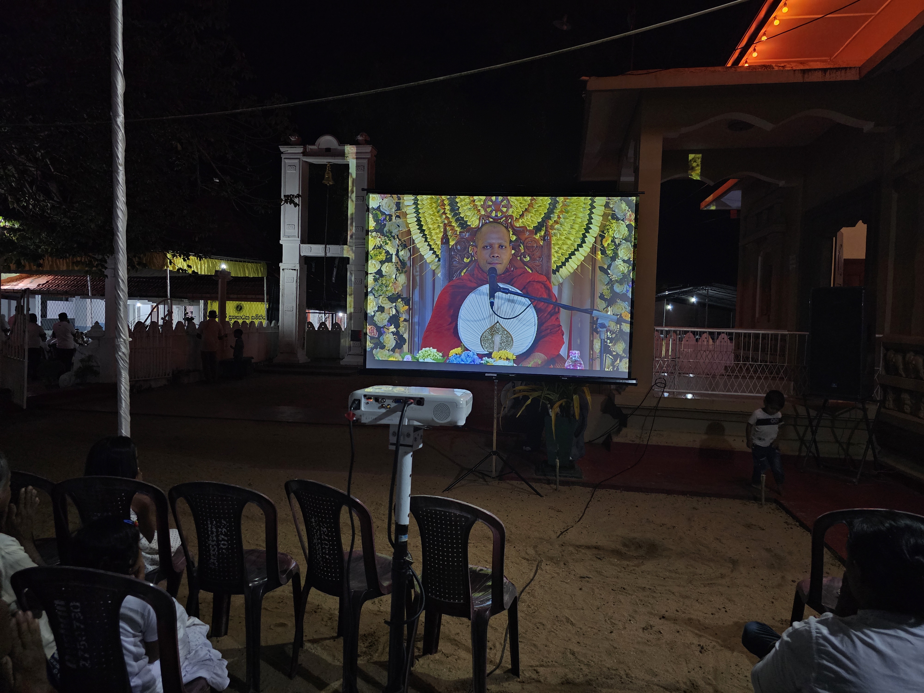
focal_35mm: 23
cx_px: 462
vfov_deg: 58.9
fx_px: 614
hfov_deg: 73.9
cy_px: 346
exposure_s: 1/100
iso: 500
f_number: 1.7
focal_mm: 6.3
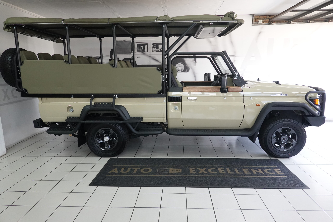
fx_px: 222
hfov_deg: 73.7
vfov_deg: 53.1
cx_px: 166
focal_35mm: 24
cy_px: 111
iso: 1600
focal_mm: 9
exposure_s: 1/200
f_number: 2.8
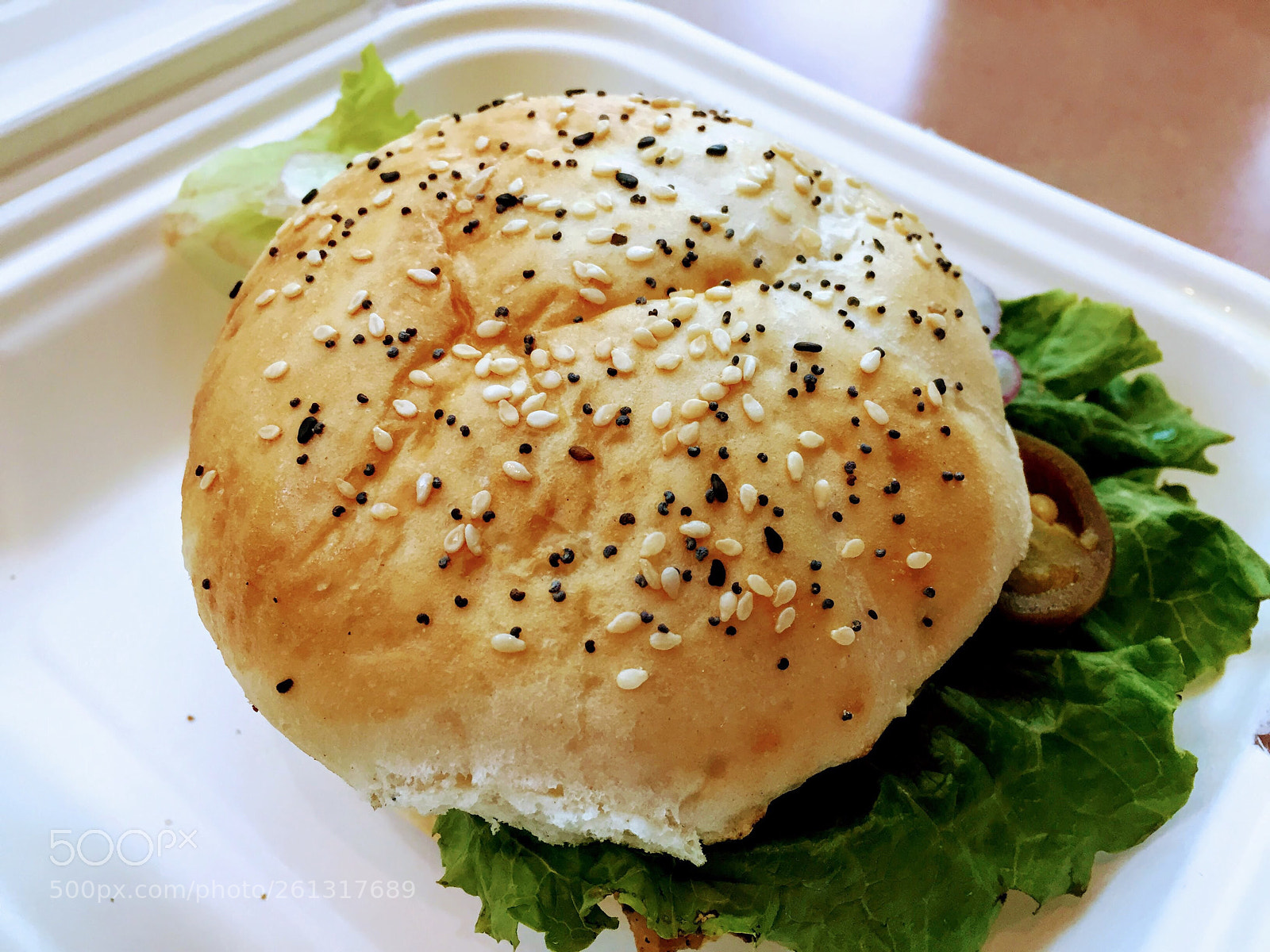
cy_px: 476
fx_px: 1064
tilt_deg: -49.9
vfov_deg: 48.2
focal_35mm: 29
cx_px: 635
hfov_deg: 61.7
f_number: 2.2
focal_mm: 4.15
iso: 32
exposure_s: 1/40
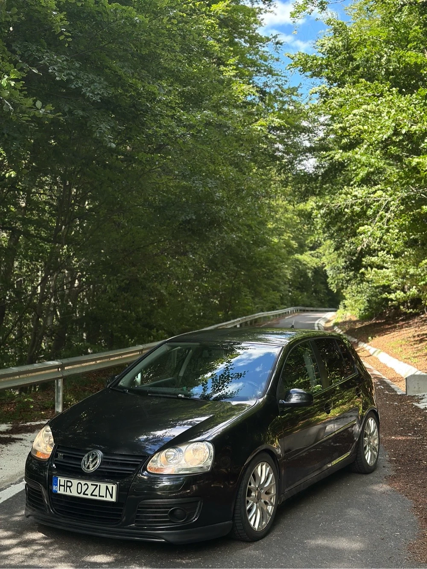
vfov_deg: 39.7
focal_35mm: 48
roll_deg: -2.8
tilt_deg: +4.6
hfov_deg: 30.3
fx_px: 790
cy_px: 284
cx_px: 214
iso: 80
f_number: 1.78
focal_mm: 6.86
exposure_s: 1/791
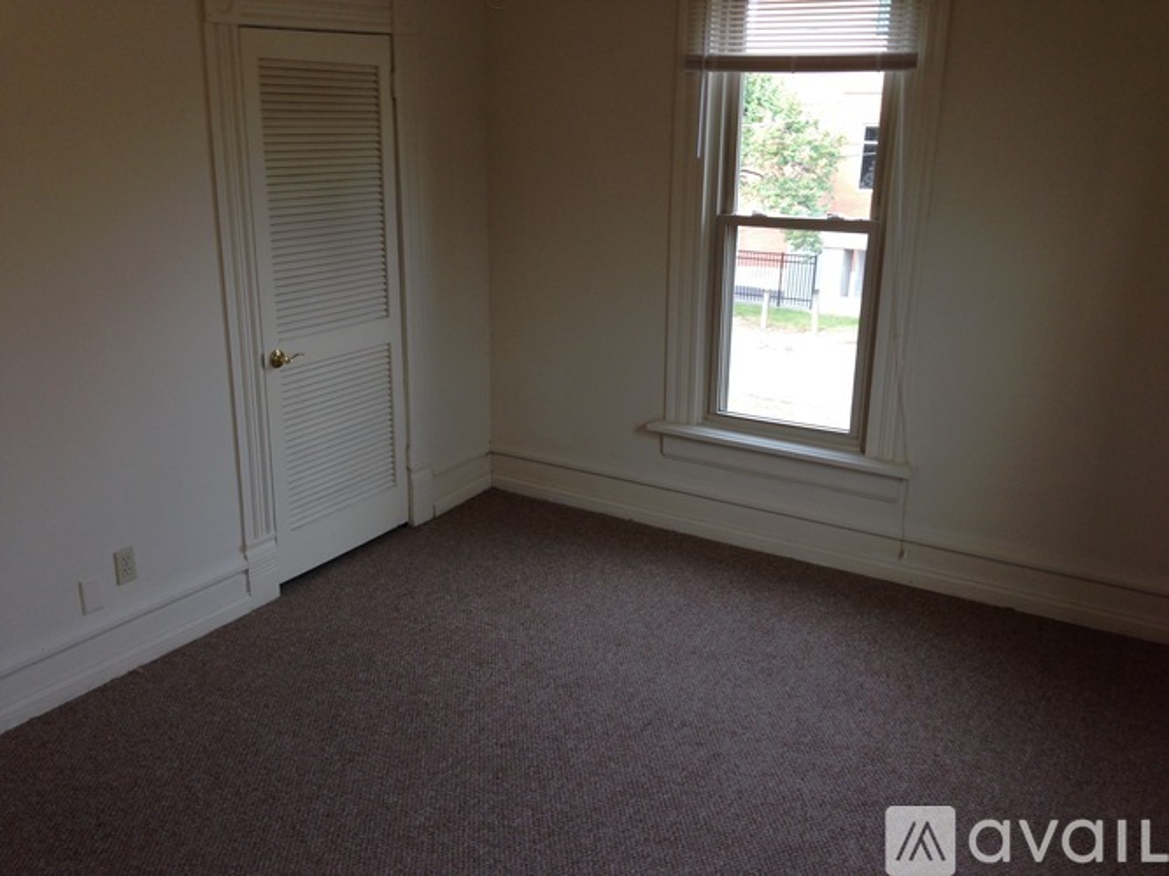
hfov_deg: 55.4
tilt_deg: -16.4
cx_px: 584
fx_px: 1114
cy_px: 438
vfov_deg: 42.9
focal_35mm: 33
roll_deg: -0.9
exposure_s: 1/60
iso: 50
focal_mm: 4.12
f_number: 2.4
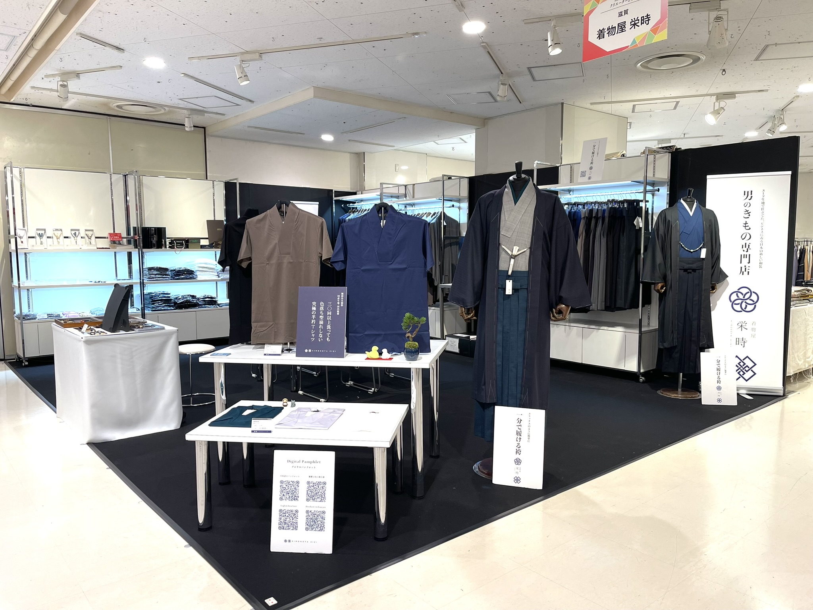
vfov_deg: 53.1
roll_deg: -0.6
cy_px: 305
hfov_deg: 67.3
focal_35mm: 26
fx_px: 611
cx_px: 406
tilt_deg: -5.8
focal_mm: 5.1
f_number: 1.6
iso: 100
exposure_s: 1/120
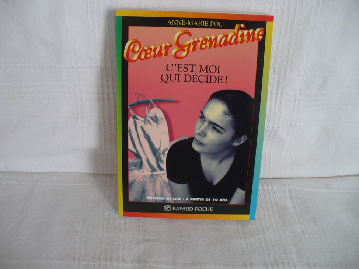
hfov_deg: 49.0
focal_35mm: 38
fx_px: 394
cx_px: 178
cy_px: 133
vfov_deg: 37.7
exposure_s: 1/30
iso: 125
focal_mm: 6.1
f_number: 2.8
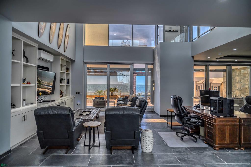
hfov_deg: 84.0
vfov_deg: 61.9
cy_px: 84
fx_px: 139
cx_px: 126
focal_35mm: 20
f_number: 2.8
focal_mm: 20
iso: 160
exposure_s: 1/800
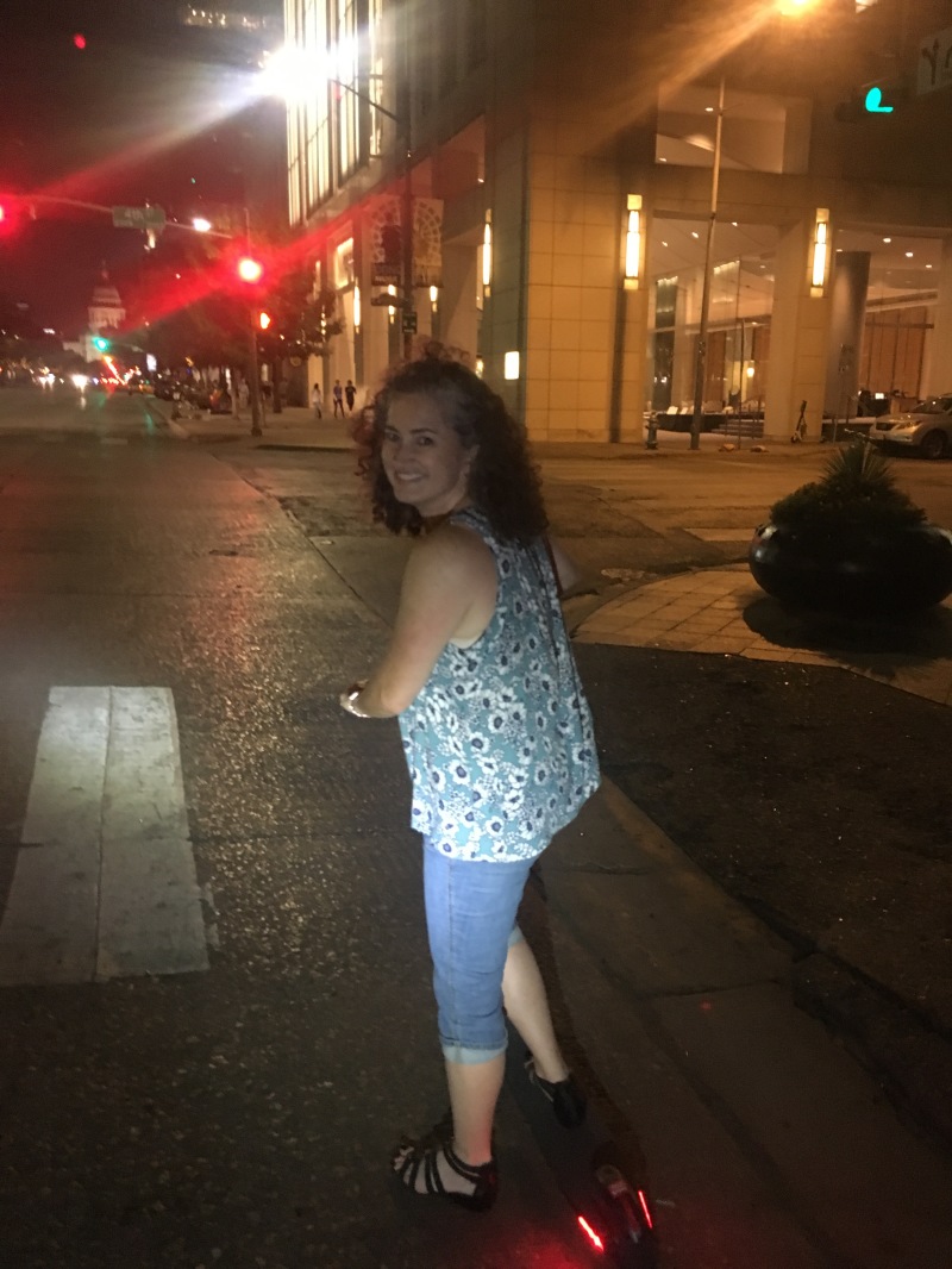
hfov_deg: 48.2
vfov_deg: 61.6
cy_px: 634
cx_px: 476
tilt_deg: -12.6
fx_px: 1063
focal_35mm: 29
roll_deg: +0.8
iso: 250
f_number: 2.2
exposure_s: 1/15
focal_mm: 4.15
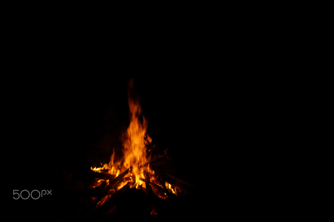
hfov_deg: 55.1
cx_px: 167
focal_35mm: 34
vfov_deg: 38.3
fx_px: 320
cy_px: 111
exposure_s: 1/80
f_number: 4.5
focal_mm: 23
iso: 100
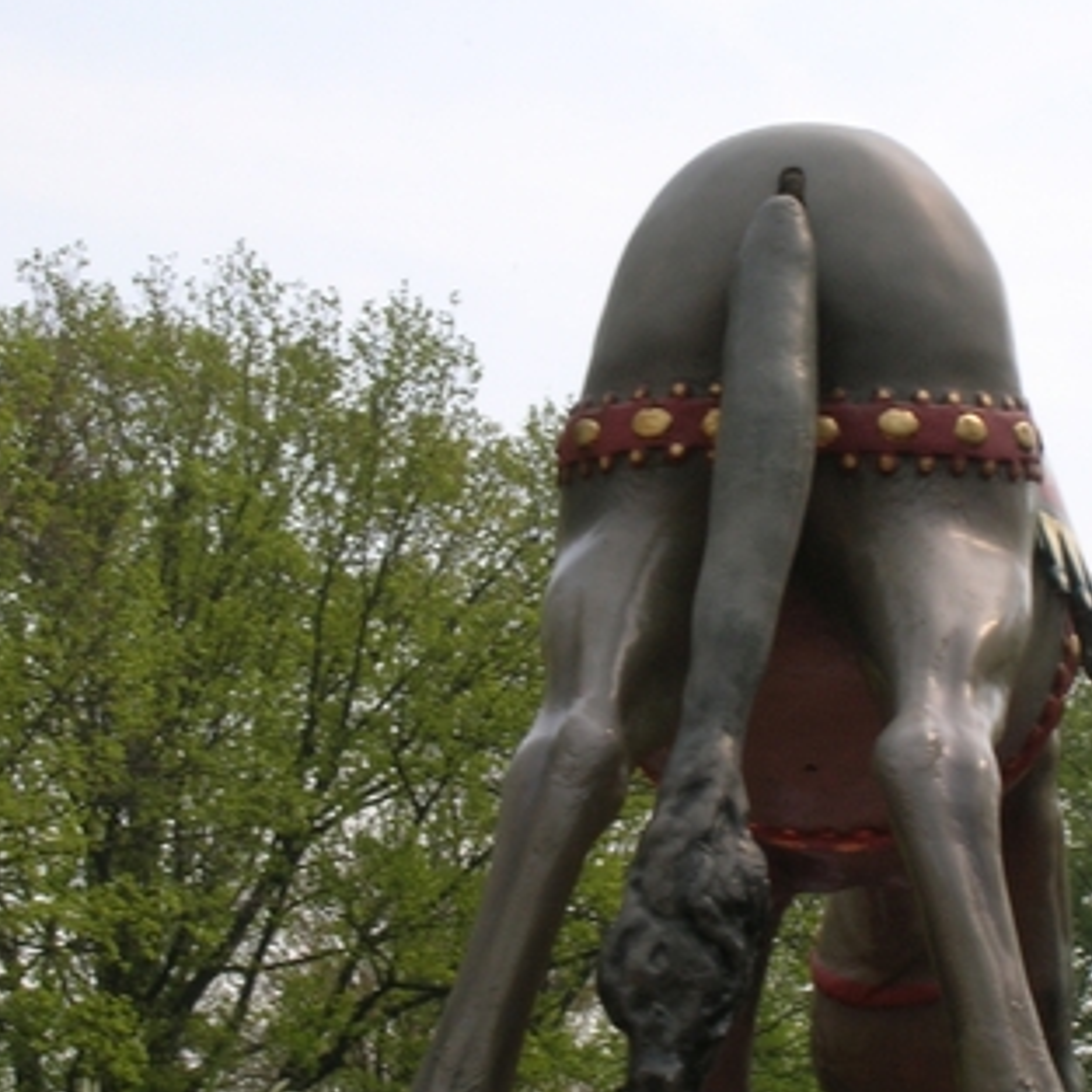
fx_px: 6174
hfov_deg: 10.1
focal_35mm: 173
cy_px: 604
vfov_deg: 10.1
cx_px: 795
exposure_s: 1/82.8
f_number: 8.2
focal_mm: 17.1
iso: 50
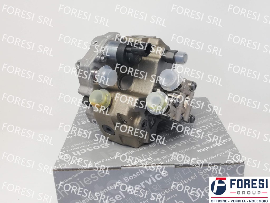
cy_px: 102
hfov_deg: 49.0
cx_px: 135
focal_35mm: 38
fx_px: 296
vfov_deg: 37.7
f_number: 2.2
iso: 80
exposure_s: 1/100
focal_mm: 3.81
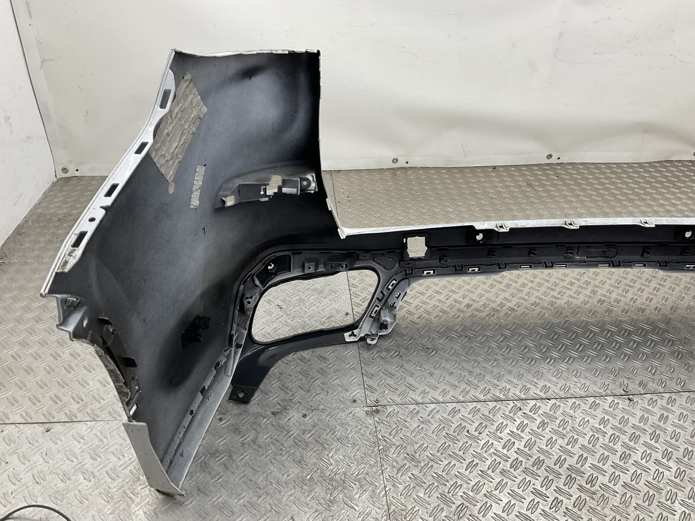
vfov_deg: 48.2
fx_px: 582
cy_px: 260
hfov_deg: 61.7
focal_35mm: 29
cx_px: 348
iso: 25
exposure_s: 1/100
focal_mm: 3
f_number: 1.8
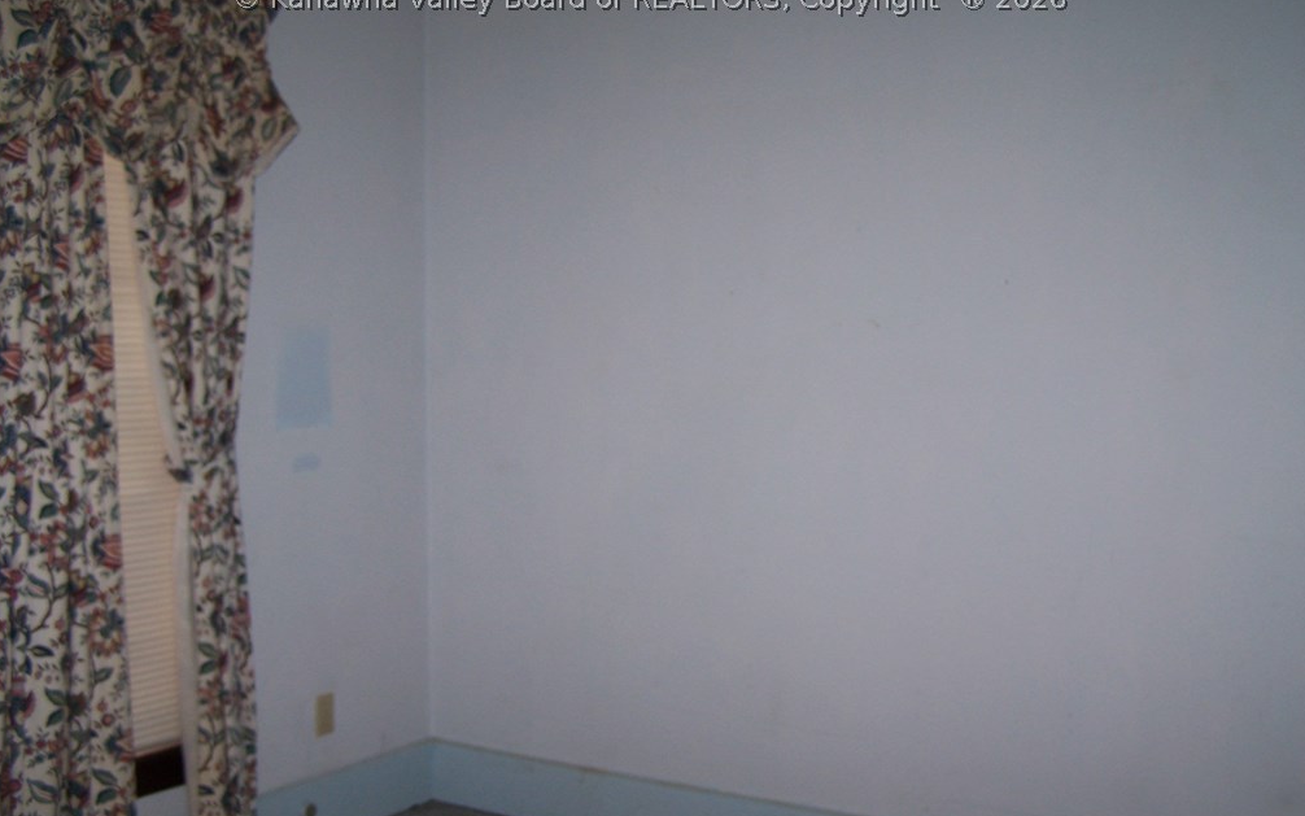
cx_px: 650
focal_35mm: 41
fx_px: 1458
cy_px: 472
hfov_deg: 48.2
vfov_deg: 31.2
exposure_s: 1/60
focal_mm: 6.3
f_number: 2.8
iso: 80
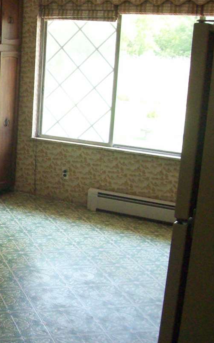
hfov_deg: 19.9
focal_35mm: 61
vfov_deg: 33.5
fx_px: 569
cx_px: -45
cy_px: 169
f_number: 2.7
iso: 311
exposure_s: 1/128
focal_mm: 6
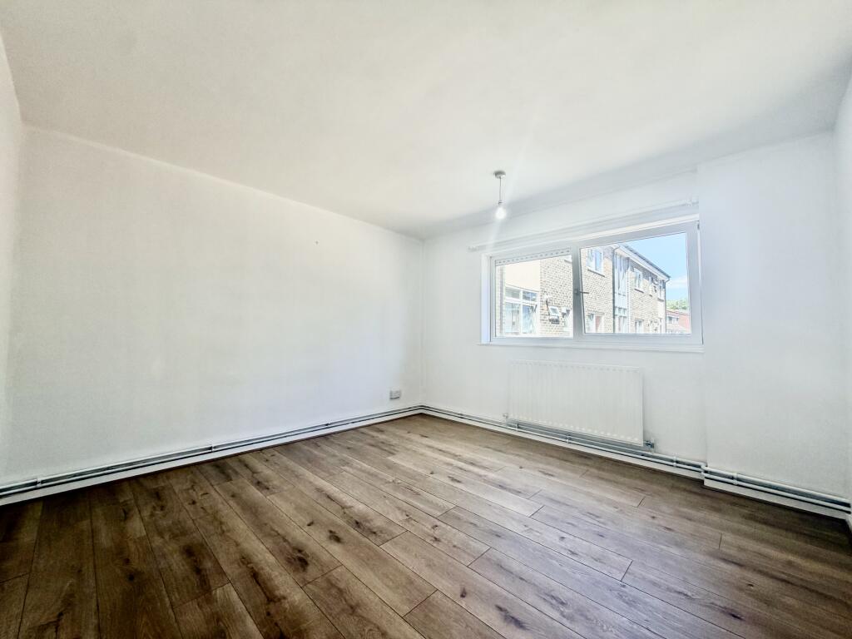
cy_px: 320
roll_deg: -0.3
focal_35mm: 14
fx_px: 345
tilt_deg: +2.8
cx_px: 426
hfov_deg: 102.1
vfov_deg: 85.7
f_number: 2.2
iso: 50
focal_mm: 2.22
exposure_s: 1/100
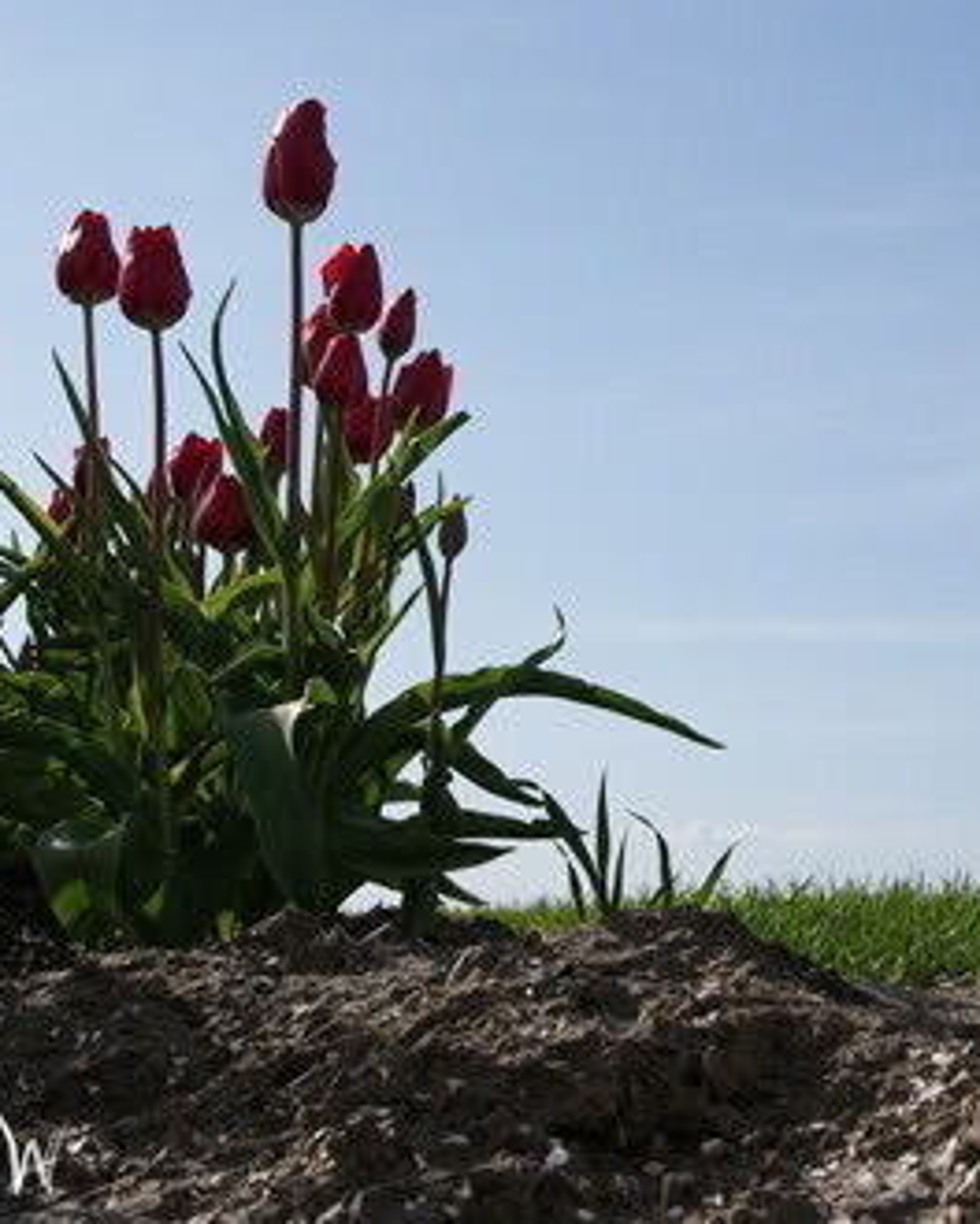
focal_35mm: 75
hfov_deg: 20.4
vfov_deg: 25.5
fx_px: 2709
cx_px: 646
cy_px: 610
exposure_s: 1/400
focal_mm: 35
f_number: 13
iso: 200
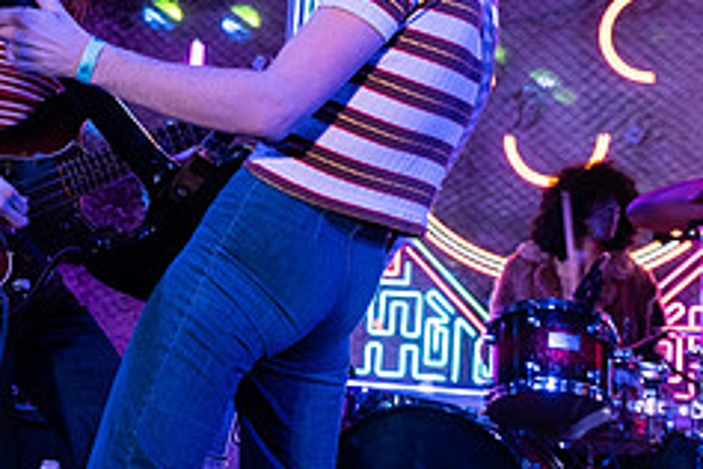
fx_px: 1347
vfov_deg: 19.7
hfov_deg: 28.8
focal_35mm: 69
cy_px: 187
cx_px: 170
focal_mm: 24
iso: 2000
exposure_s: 1/250
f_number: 3.5
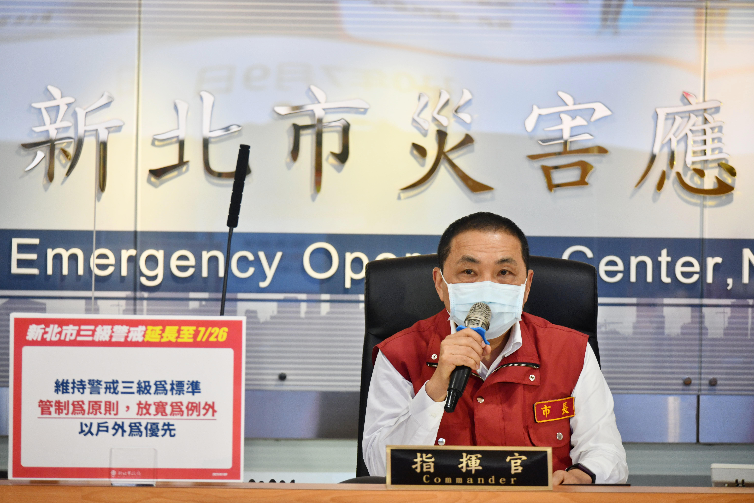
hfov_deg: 10.5
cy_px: 252
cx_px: 376
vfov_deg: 7.0
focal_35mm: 196
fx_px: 4105
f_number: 6.3
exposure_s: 1/100
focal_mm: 195
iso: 1000
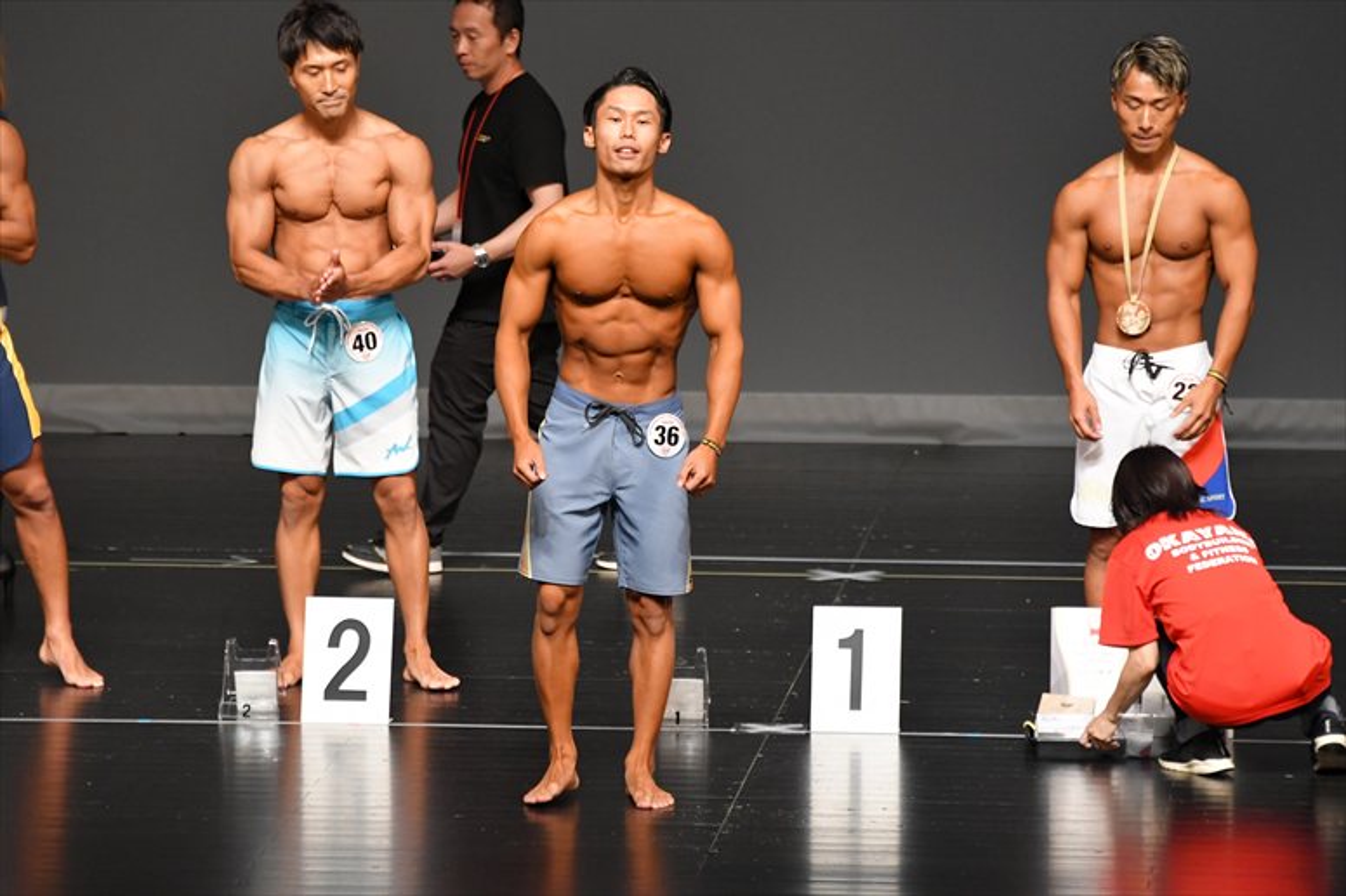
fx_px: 11772
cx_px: 673
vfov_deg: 4.4
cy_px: 448
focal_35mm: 315
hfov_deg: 6.5
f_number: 5.6
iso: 2500
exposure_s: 1/400
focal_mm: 210
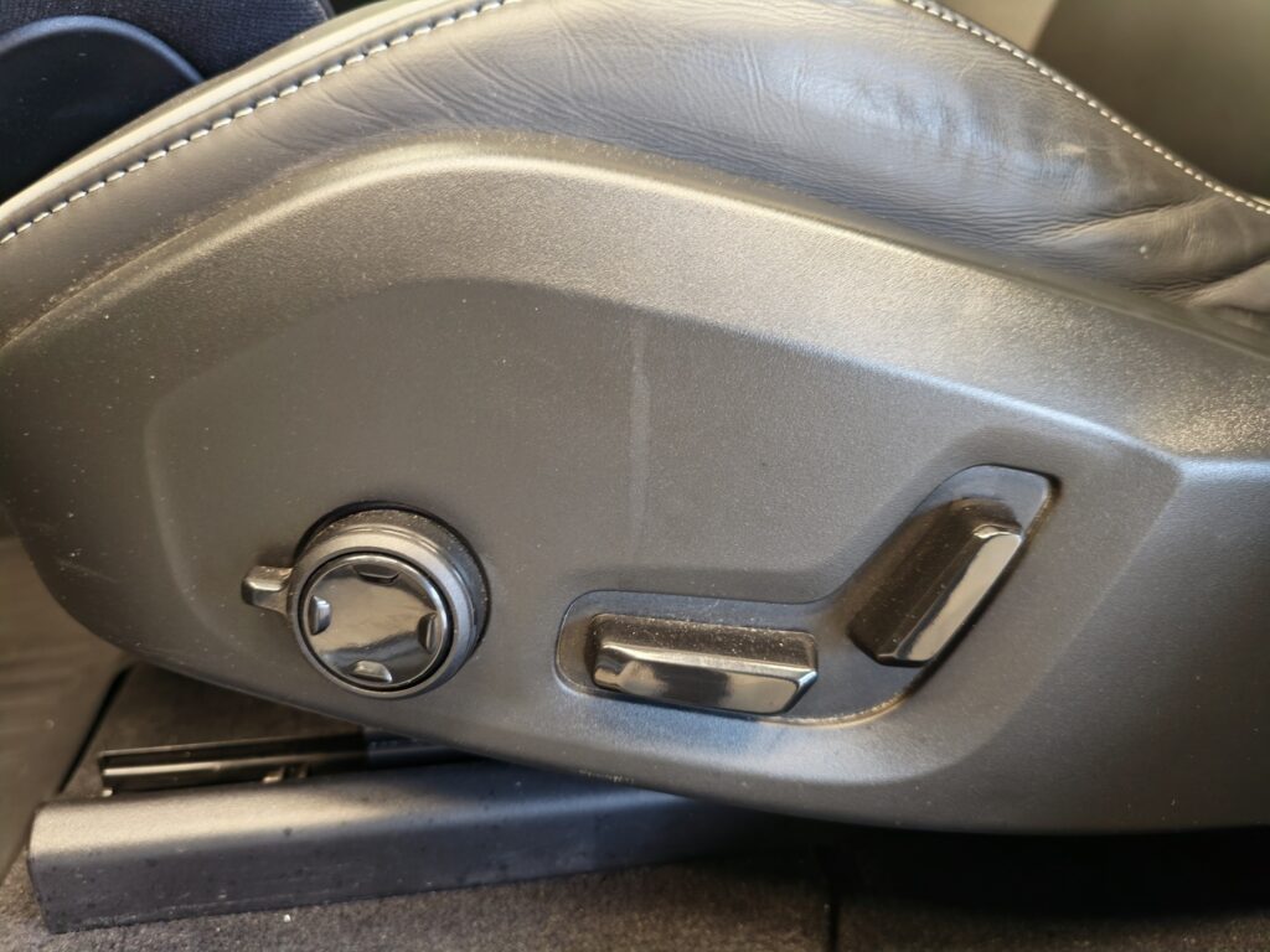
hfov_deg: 73.9
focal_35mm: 23
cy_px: 476
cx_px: 635
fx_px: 844
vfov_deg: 58.9
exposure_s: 1/33
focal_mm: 5.4
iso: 500
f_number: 1.6
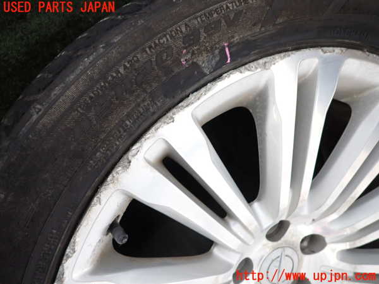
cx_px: 190
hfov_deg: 69.4
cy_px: 142
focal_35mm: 25
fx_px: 274
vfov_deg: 54.9
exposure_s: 1/30
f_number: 2
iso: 320
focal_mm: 4.5
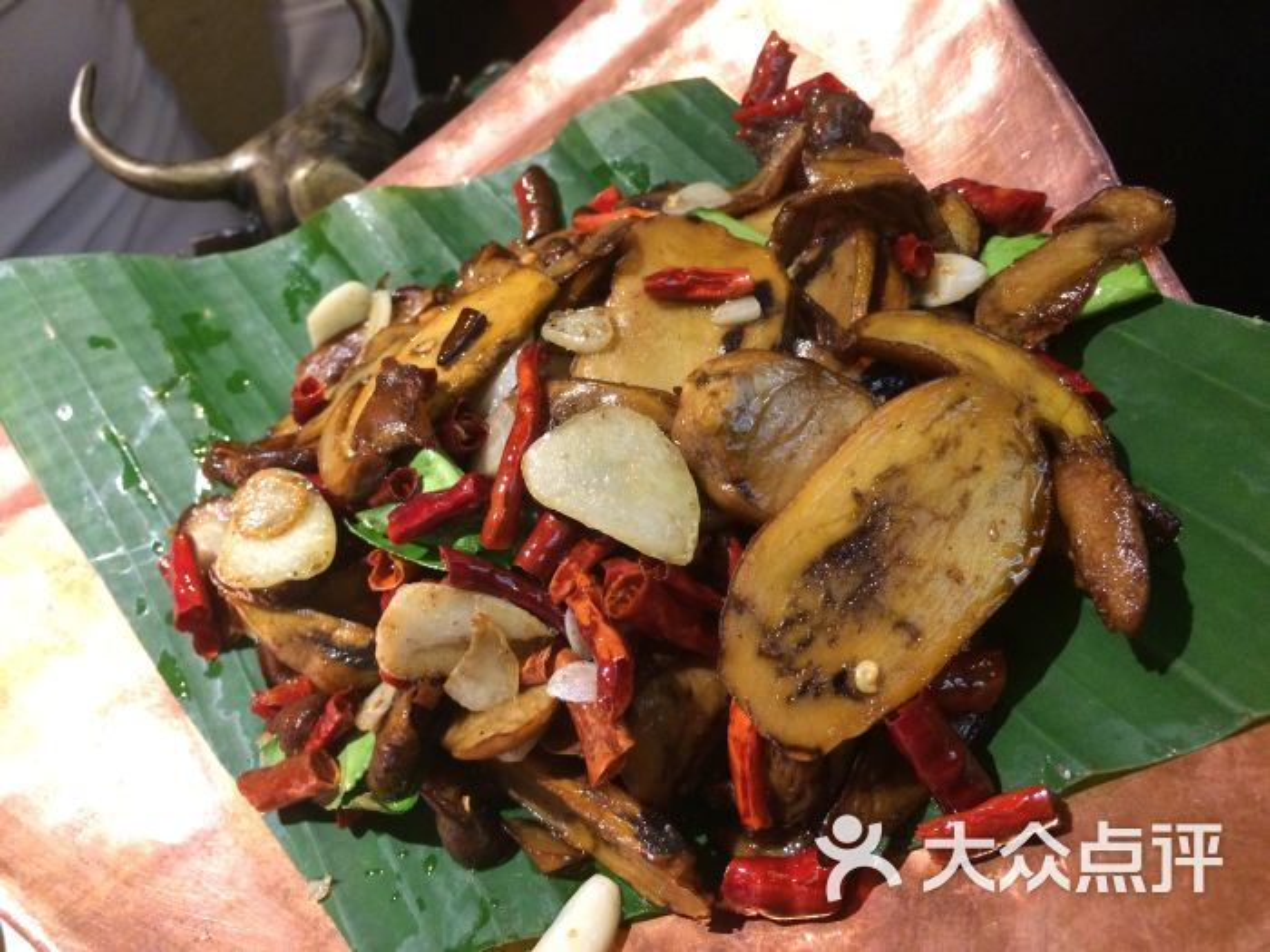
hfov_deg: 61.7
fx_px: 1064
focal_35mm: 29
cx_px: 635
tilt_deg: -47.6
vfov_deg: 48.2
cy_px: 476
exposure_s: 1/33
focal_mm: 4.15
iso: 320
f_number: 2.2
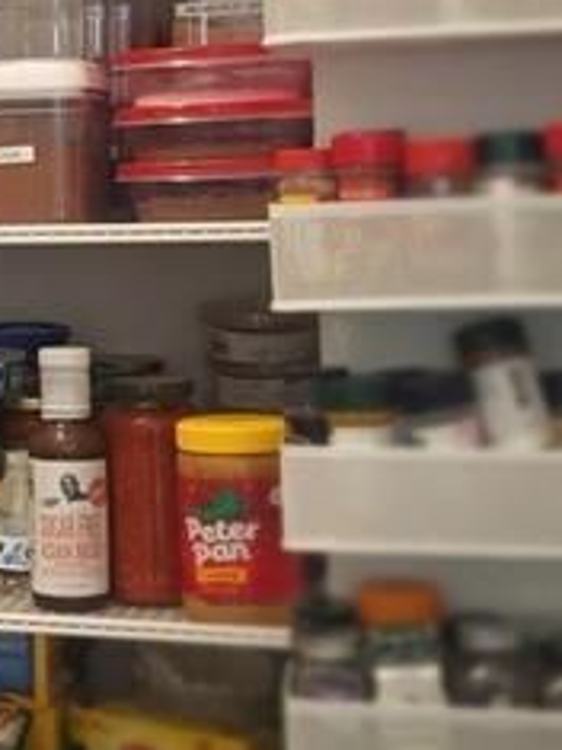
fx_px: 1842
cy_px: 198
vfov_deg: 22.8
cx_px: -201
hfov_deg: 16.3
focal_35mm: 85
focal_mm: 5.4
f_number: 1.8
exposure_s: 1/60
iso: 160
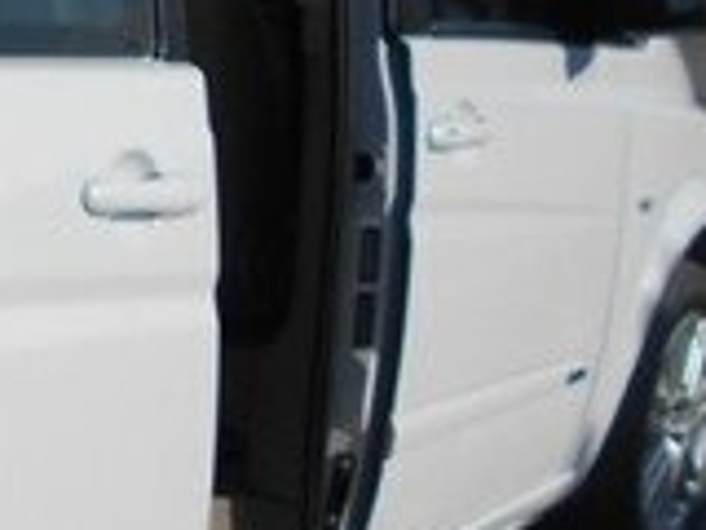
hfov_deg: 15.5
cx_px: -613
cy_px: 307
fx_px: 2182
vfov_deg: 13.8
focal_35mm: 107
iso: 80
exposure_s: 1/320
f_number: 8
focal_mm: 4.6
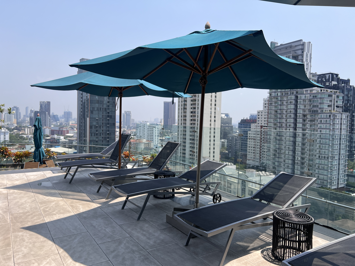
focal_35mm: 26
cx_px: 178
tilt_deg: -2.7
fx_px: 267
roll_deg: -1.1
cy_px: 133
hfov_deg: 67.3
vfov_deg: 53.1
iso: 50
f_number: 1.5
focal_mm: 5.7
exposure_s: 1/3356
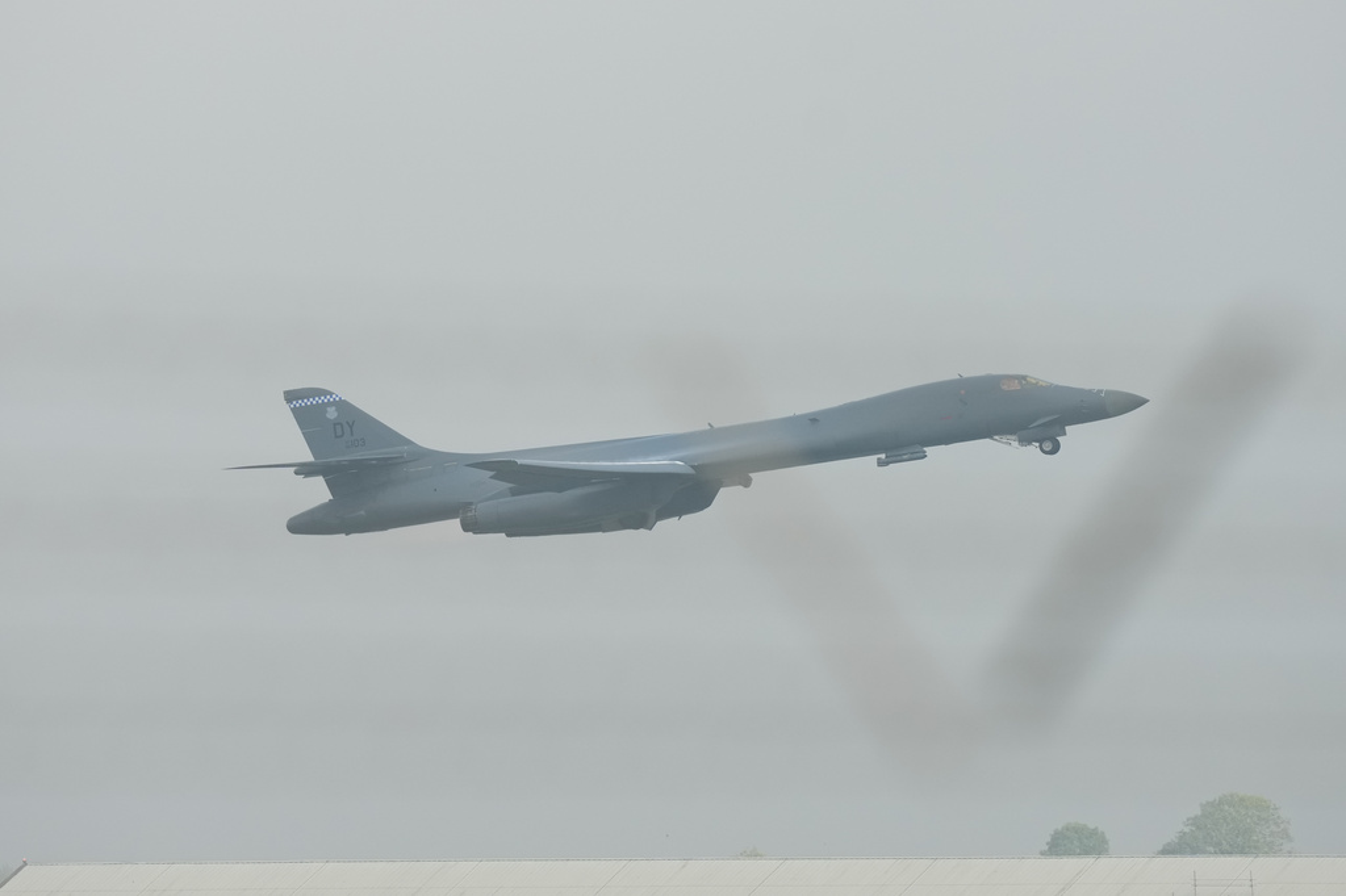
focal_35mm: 600
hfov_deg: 3.4
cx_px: 673
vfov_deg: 2.3
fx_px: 22425
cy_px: 448
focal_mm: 400
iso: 800
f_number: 4.5
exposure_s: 1/2500
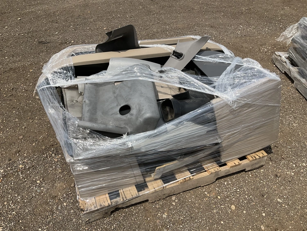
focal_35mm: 29
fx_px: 257
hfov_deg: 61.6
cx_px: 154
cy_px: 116
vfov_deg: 48.3
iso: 25
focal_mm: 3
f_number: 1.8
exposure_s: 1/2538
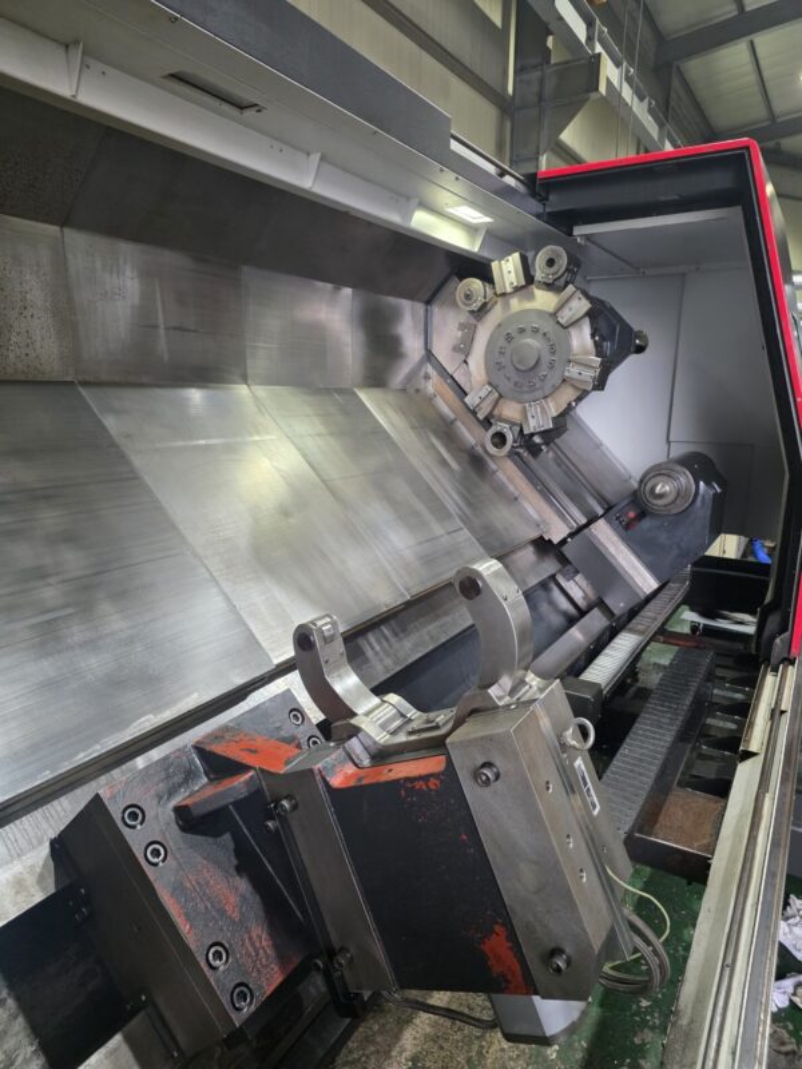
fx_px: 710
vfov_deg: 73.9
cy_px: 534
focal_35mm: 23
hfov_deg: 58.9
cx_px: 401
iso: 640
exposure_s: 1/120
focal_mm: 6.25
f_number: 1.7
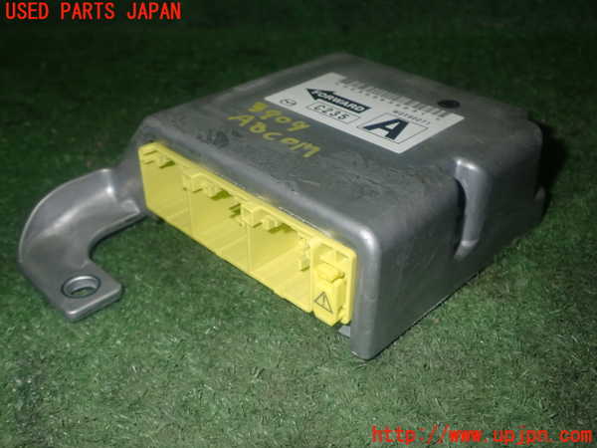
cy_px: 224
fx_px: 655
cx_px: 298
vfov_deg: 37.7
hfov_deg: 49.0
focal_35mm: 38
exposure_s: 1/40
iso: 320
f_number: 8
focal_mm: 6.83
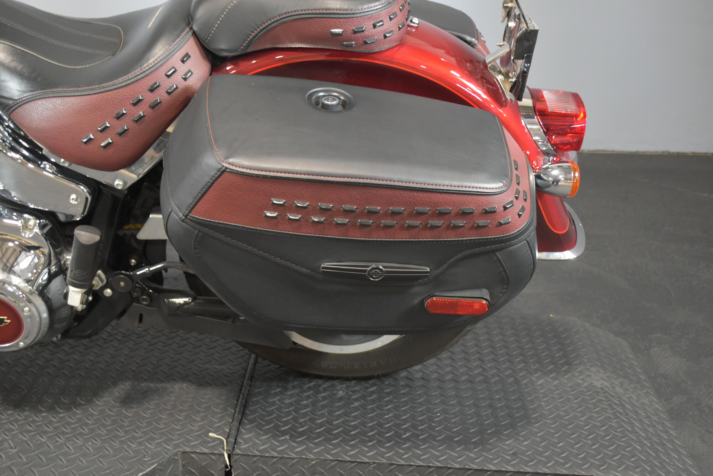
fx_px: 773
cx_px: 356
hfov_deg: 49.5
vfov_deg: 34.2
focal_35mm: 39
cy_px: 238
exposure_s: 1/15
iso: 1600
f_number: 4.2
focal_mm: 26
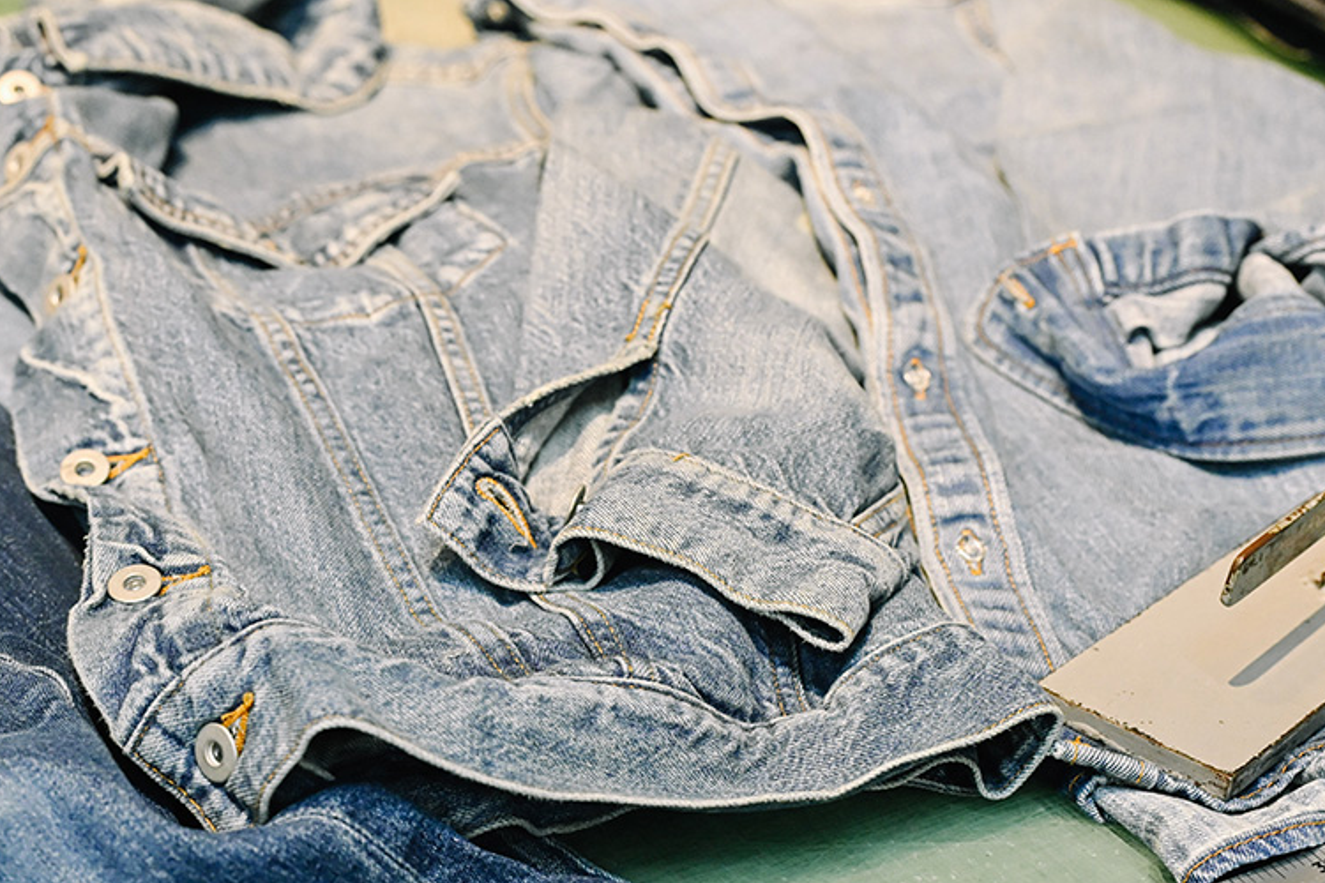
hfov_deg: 27.1
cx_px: 382
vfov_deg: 18.3
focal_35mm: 74
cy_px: 691
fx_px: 2723
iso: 2500
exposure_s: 1/200
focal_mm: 47
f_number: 4.5
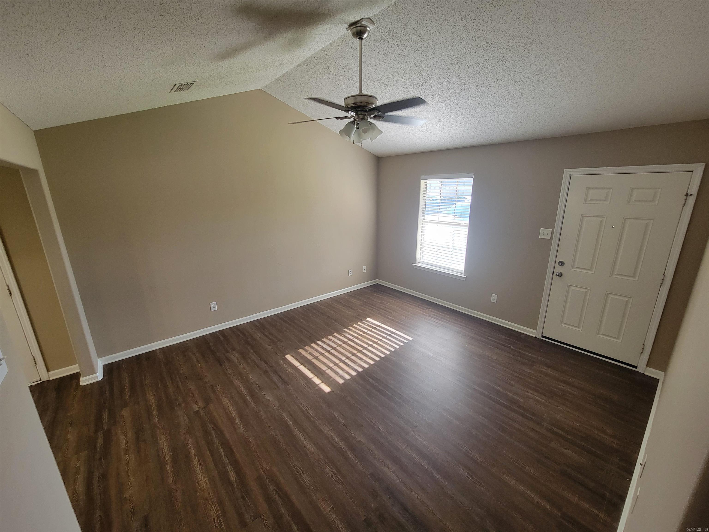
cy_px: 266
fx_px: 266
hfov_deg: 106.2
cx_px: 354
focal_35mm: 13
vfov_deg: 89.9
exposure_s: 1/60
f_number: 2.2
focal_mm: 2.2
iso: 160
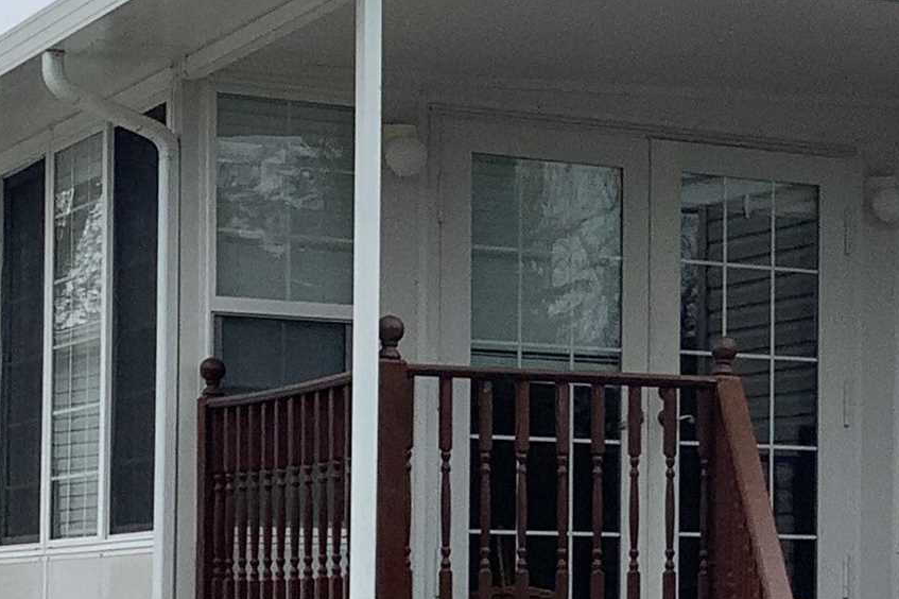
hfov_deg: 17.0
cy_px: 542
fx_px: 2920
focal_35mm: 117
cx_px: 963
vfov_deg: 11.6
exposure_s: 1/1045
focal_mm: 3.3
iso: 25
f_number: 2.4
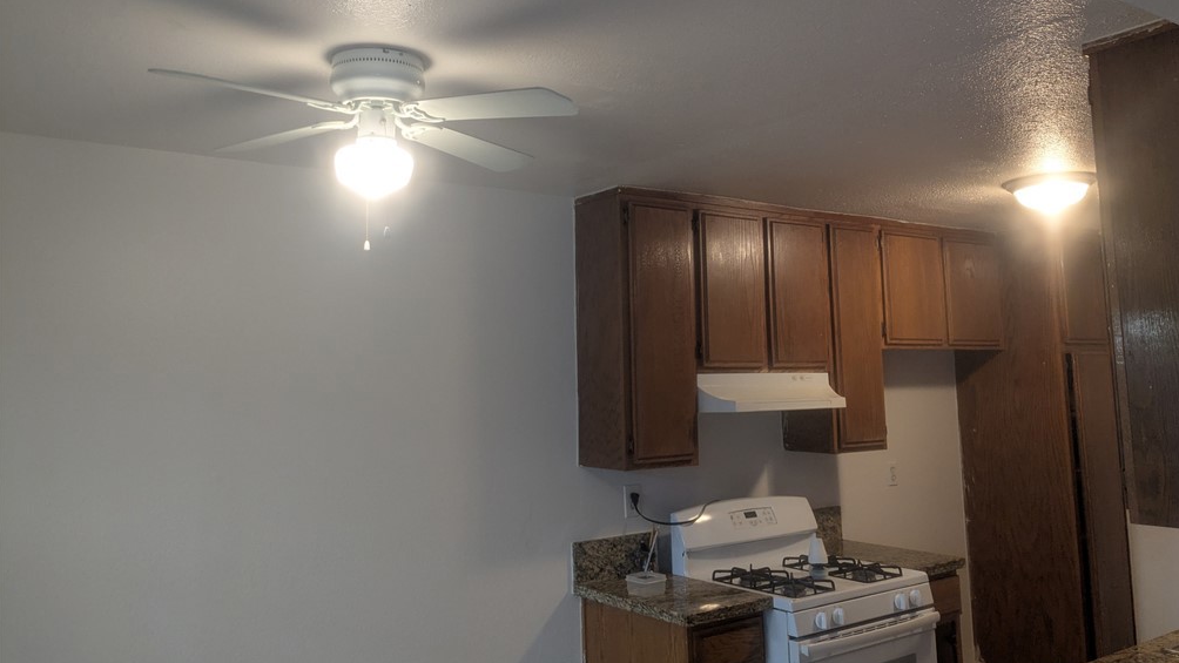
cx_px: 599
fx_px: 938
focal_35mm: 30
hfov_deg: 64.3
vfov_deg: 38.7
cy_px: 242
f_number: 1.73
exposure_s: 1/60
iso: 79
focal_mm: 4.38
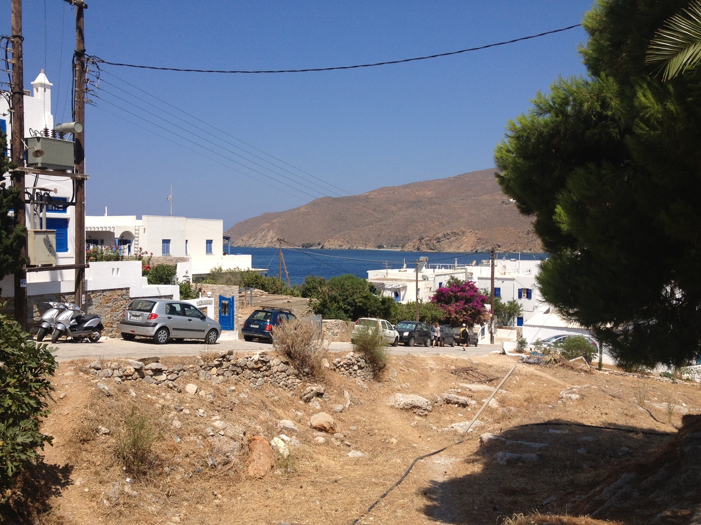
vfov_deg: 40.7
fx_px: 709
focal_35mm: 35
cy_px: 262
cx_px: 350
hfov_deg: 52.6
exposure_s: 1/2404
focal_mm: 4.28
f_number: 2.4
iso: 50
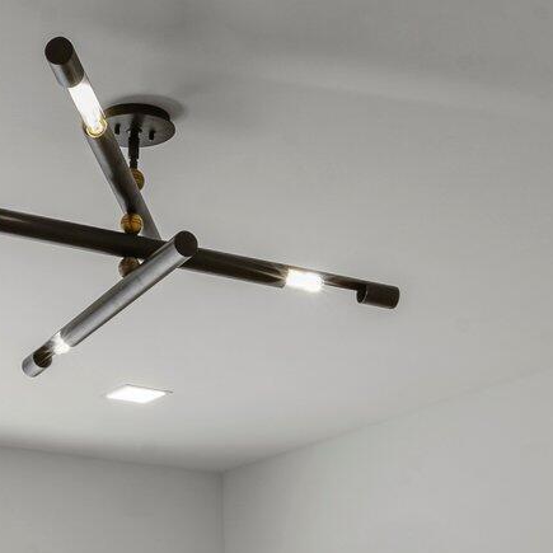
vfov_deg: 17.4
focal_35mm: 92
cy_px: 766
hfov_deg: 18.8
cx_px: 195
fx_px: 1663
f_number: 13
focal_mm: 23
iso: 400
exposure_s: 1/10
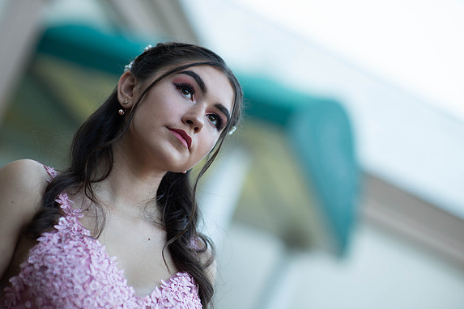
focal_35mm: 86
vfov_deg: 15.9
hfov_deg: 23.6
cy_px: 155
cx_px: 230
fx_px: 1108
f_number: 2
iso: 250
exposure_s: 1/640
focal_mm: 85
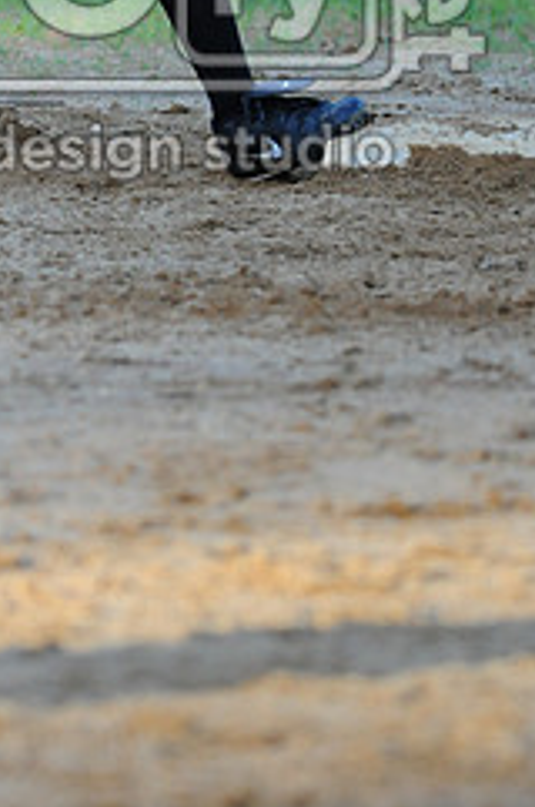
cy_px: -10
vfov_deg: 1.9
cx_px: -69
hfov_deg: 1.3
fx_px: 24232
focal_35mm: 1084
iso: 800
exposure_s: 1/1000
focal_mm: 300
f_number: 4
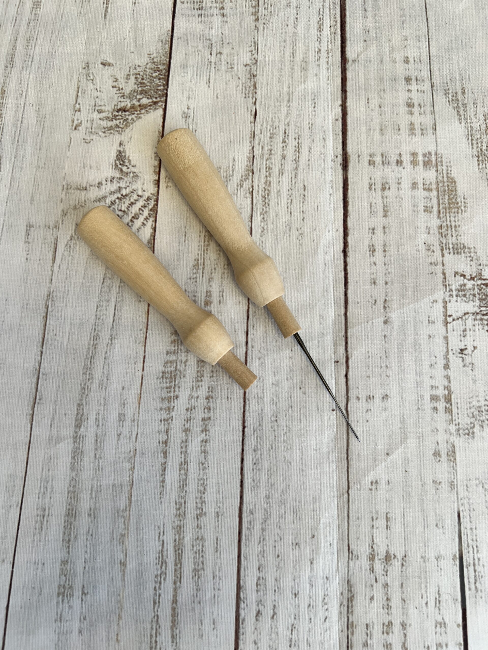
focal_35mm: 26
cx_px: 244
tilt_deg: -87.1
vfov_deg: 67.3
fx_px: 489
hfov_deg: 53.1
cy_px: 325
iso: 32
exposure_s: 1/119
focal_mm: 5.7
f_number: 1.5
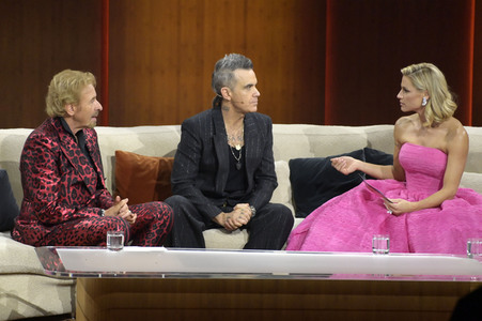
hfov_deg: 4.1
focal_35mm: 500
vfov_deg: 2.7
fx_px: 6689
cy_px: 160
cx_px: 241
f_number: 5.6
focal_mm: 500
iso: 8000
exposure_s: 1/320
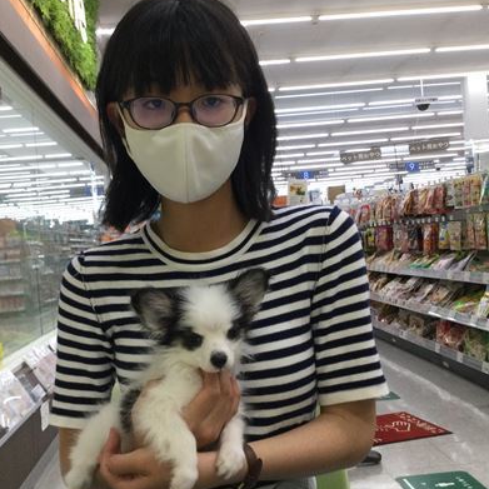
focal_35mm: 42
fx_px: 671
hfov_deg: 40.0
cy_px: 263
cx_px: 225
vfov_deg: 40.0
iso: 40
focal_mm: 3.3
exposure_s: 1/30
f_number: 2.4
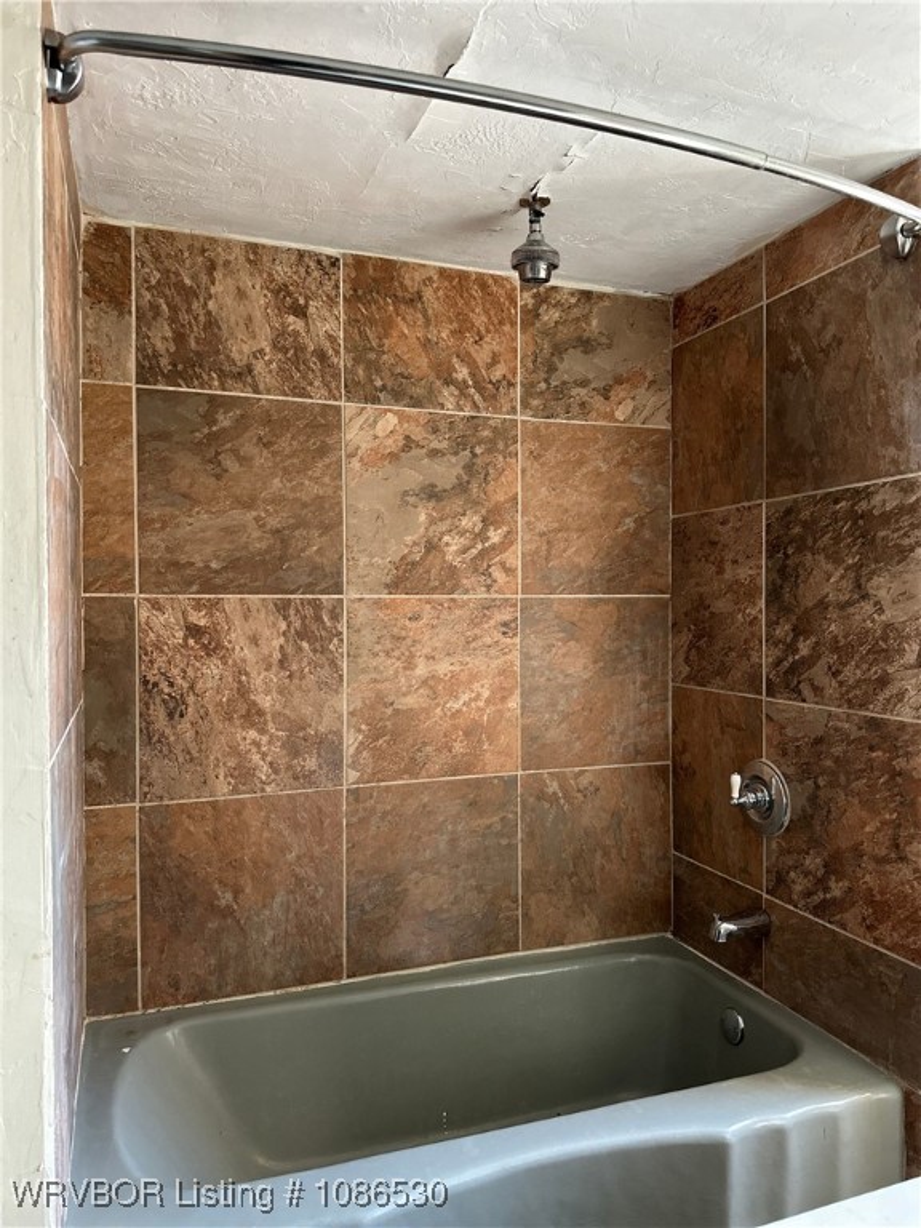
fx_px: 851
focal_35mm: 24
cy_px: 614
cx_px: 460
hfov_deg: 56.8
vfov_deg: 71.6
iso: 500
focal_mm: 6.86
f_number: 1.78
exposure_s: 1/60
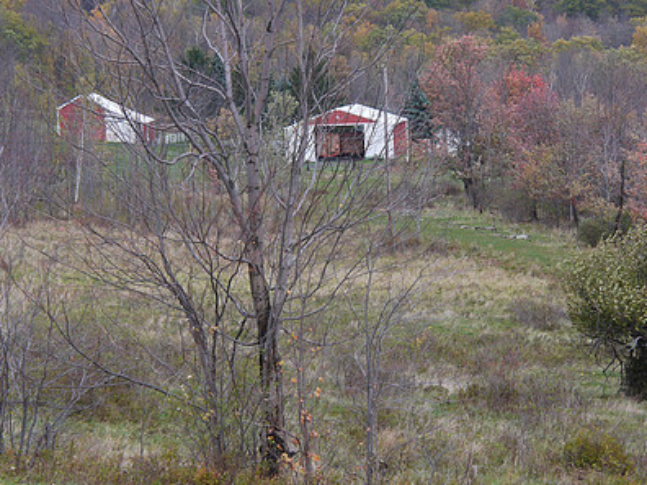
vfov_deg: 9.4
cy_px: 185
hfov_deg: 12.5
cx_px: 371
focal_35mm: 158
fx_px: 2953
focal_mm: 54
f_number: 5.6
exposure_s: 1/80
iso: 320
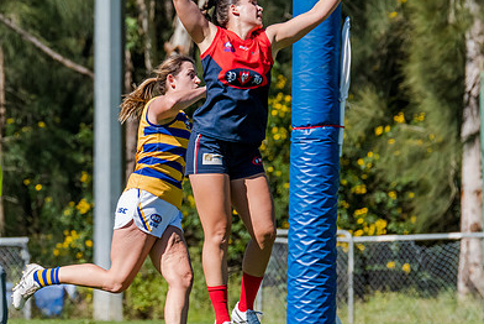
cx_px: 87
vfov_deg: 1.9
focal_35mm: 725
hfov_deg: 2.8
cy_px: 99
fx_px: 9754
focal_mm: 420
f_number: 8
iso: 800
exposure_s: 1/1600
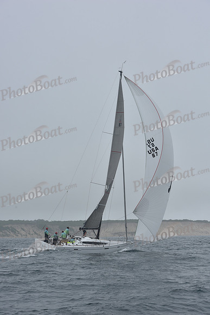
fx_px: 612
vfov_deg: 28.8
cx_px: 105
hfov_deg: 19.5
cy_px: 158
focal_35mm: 70
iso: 250
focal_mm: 70
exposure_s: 1/800
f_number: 9
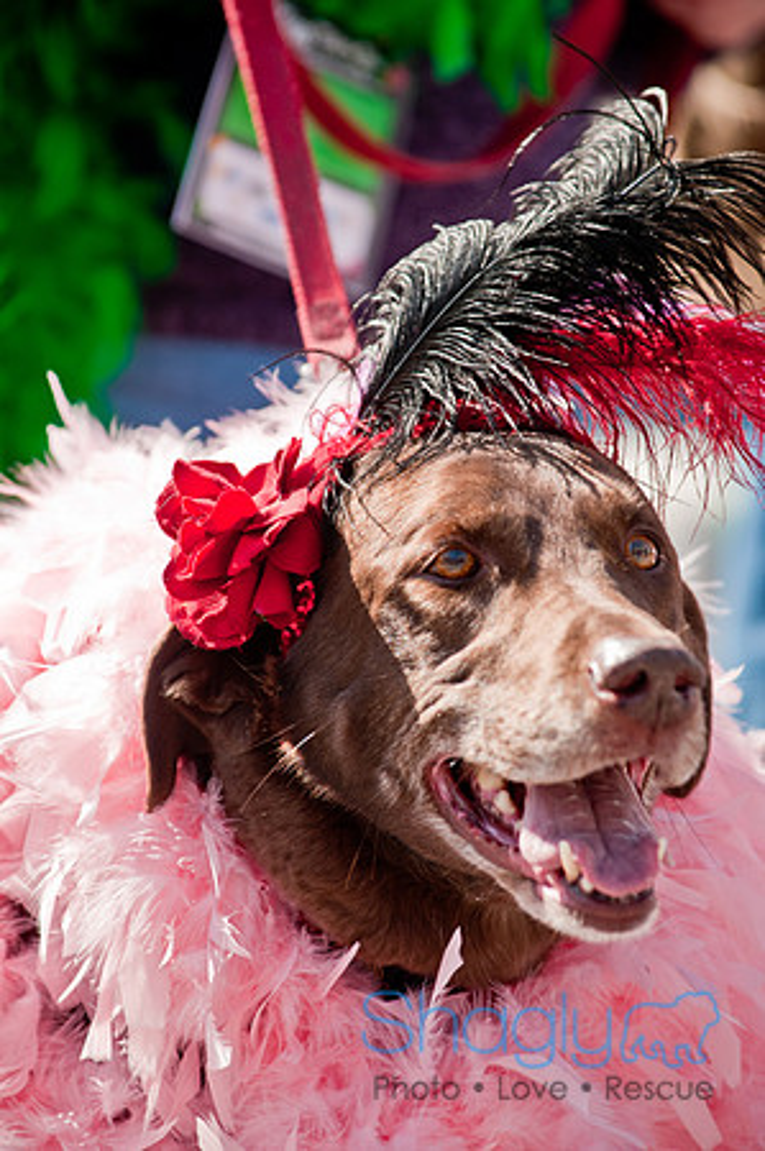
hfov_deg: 4.6
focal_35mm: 300
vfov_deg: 6.9
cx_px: 382
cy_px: 576
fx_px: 9584
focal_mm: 200
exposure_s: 1/1000
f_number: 4
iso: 200
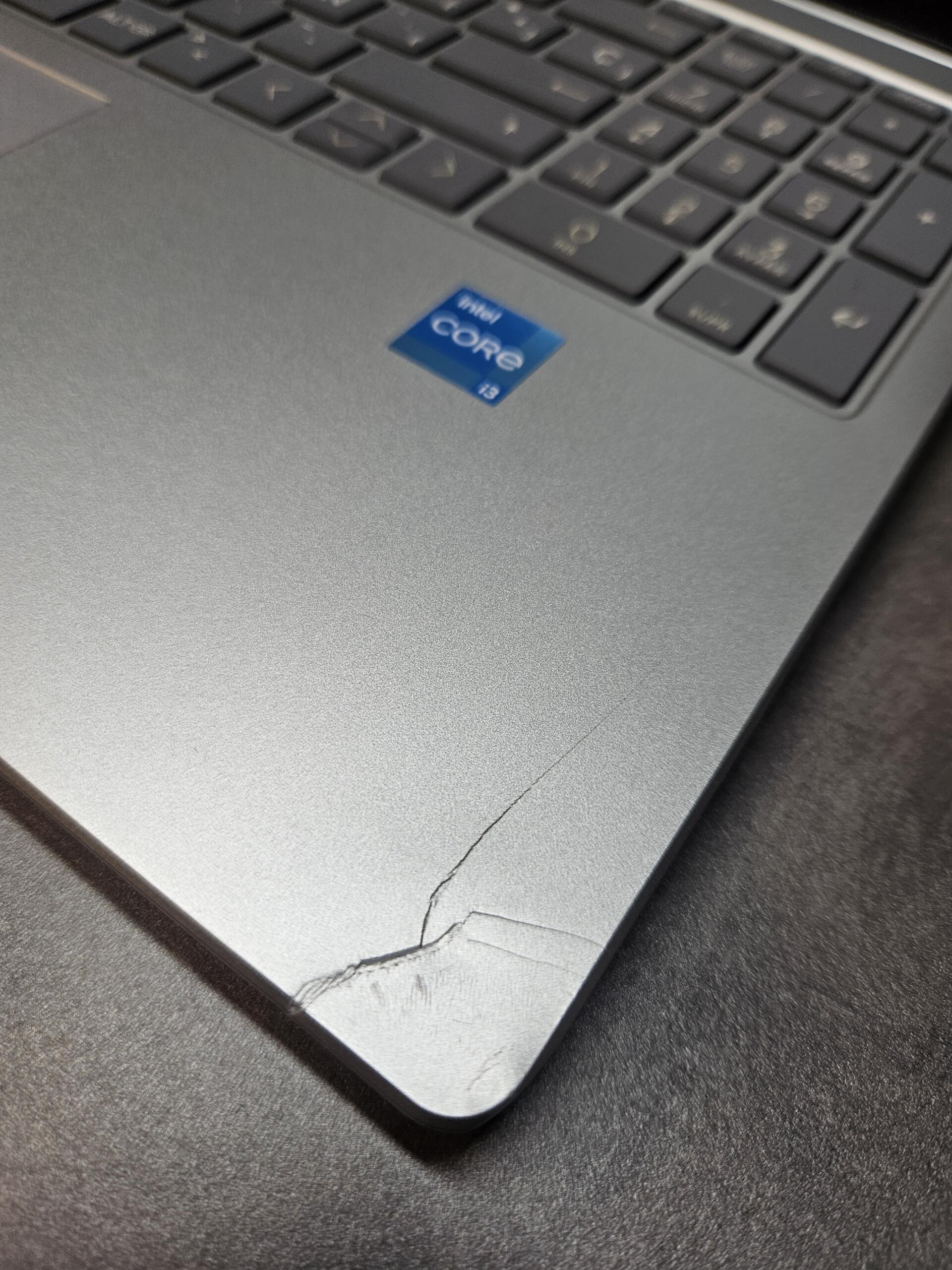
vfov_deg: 73.9
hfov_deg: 58.9
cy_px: 635
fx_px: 843
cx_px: 476
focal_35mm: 23
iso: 40
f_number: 1.8
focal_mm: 5.4
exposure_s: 1/180
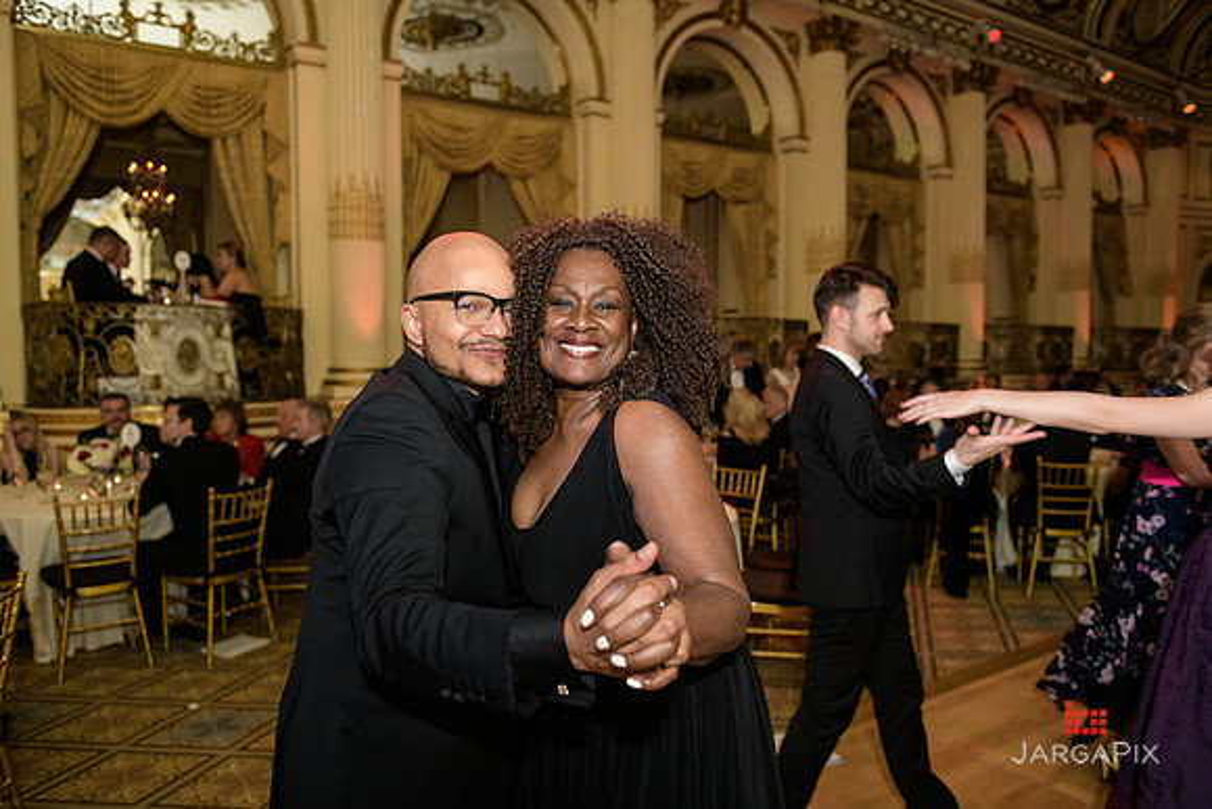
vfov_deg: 49.6
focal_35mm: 26
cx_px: 606
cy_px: 404
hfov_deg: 69.4
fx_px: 875
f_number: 3.2
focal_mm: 26
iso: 1600
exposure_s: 1/100
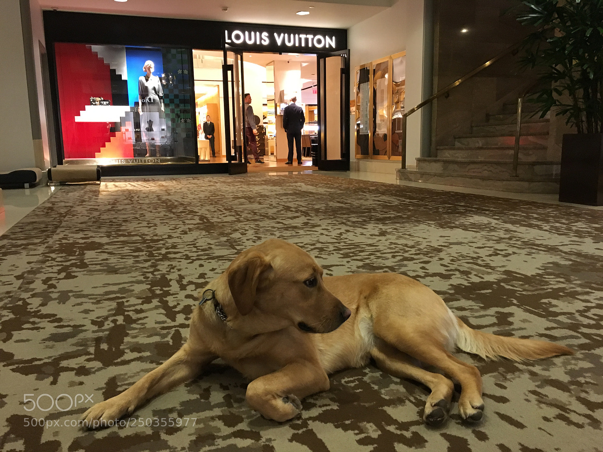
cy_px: 226
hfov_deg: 61.7
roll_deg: +2.8
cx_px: 302
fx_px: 505
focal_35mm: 29
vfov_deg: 48.2
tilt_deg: -9.7
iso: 200
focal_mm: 4.15
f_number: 2.2
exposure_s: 1/30
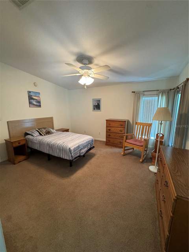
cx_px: 94
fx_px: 102
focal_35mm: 14
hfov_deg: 85.7
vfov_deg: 102.1
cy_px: 126
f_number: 2.2
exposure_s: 1/60
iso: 500
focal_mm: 2.22
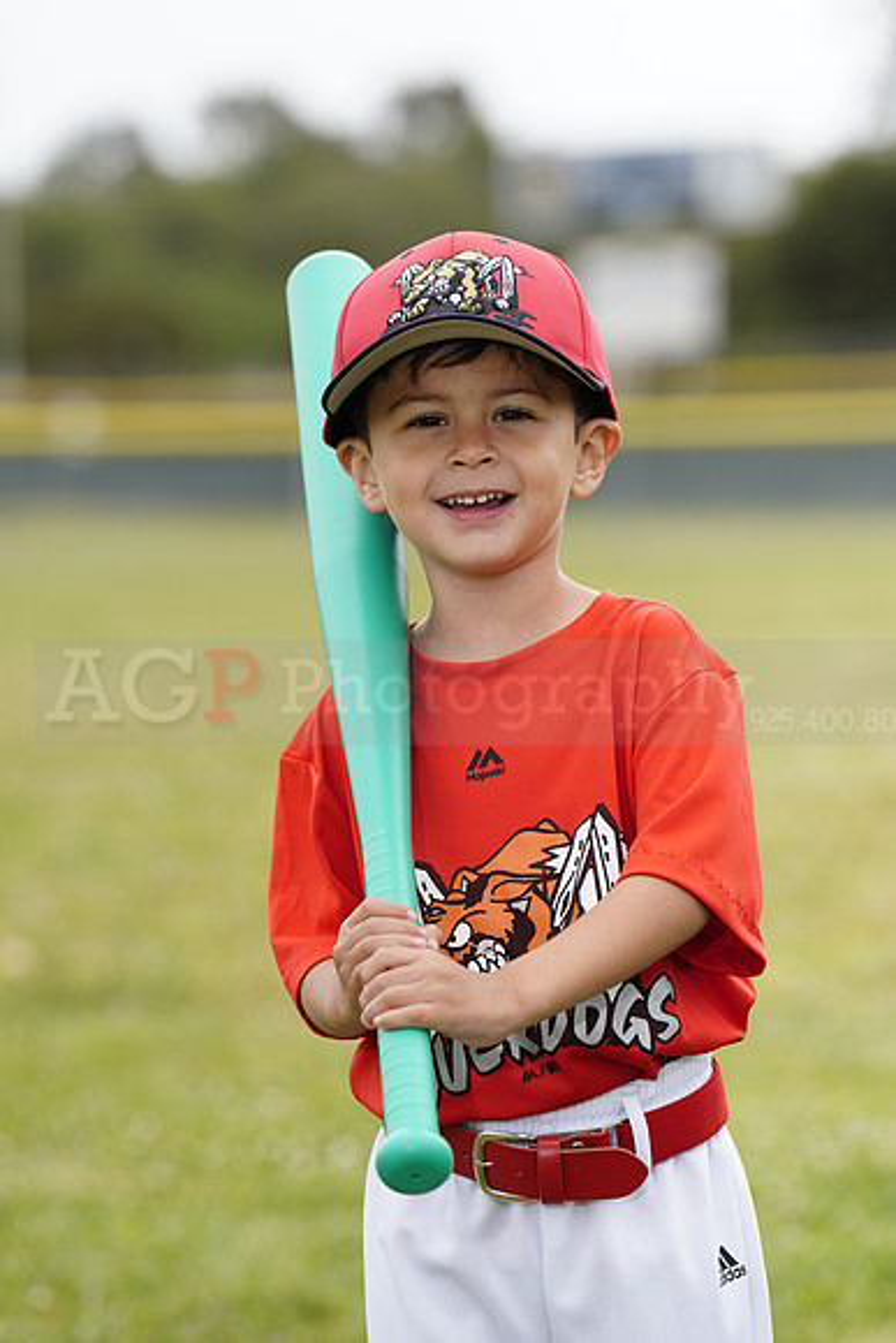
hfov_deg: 6.9
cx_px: 448
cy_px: 672
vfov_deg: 10.3
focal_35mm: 200
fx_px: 7462
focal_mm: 200
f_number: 5.6
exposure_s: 1/250
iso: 100
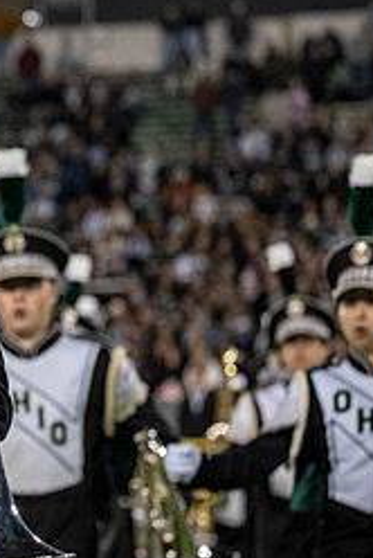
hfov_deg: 5.3
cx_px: -243
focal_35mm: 259
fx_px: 4014
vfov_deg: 7.9
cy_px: 297
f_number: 2.8
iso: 800
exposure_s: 1/500
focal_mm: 74
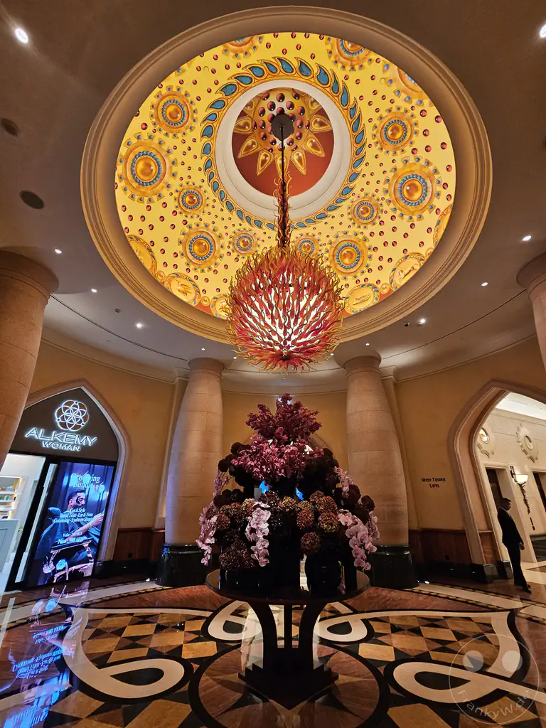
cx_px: 273
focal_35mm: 13
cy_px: 364
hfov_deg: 89.9
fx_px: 273
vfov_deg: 106.2
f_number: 2.2
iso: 200
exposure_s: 1/50
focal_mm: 2.2
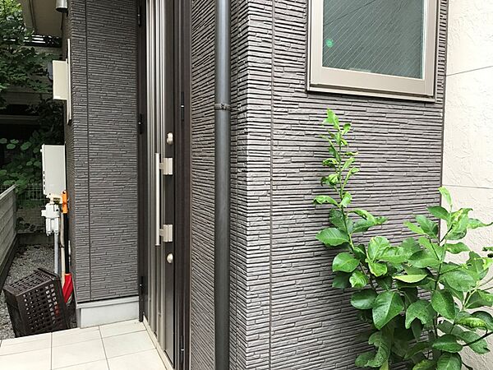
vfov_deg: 49.7
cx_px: 246
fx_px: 399
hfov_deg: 63.4
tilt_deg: -2.7
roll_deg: -0.9
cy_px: 185
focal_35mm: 28
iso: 25
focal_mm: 3.99
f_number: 1.8
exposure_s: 1/40
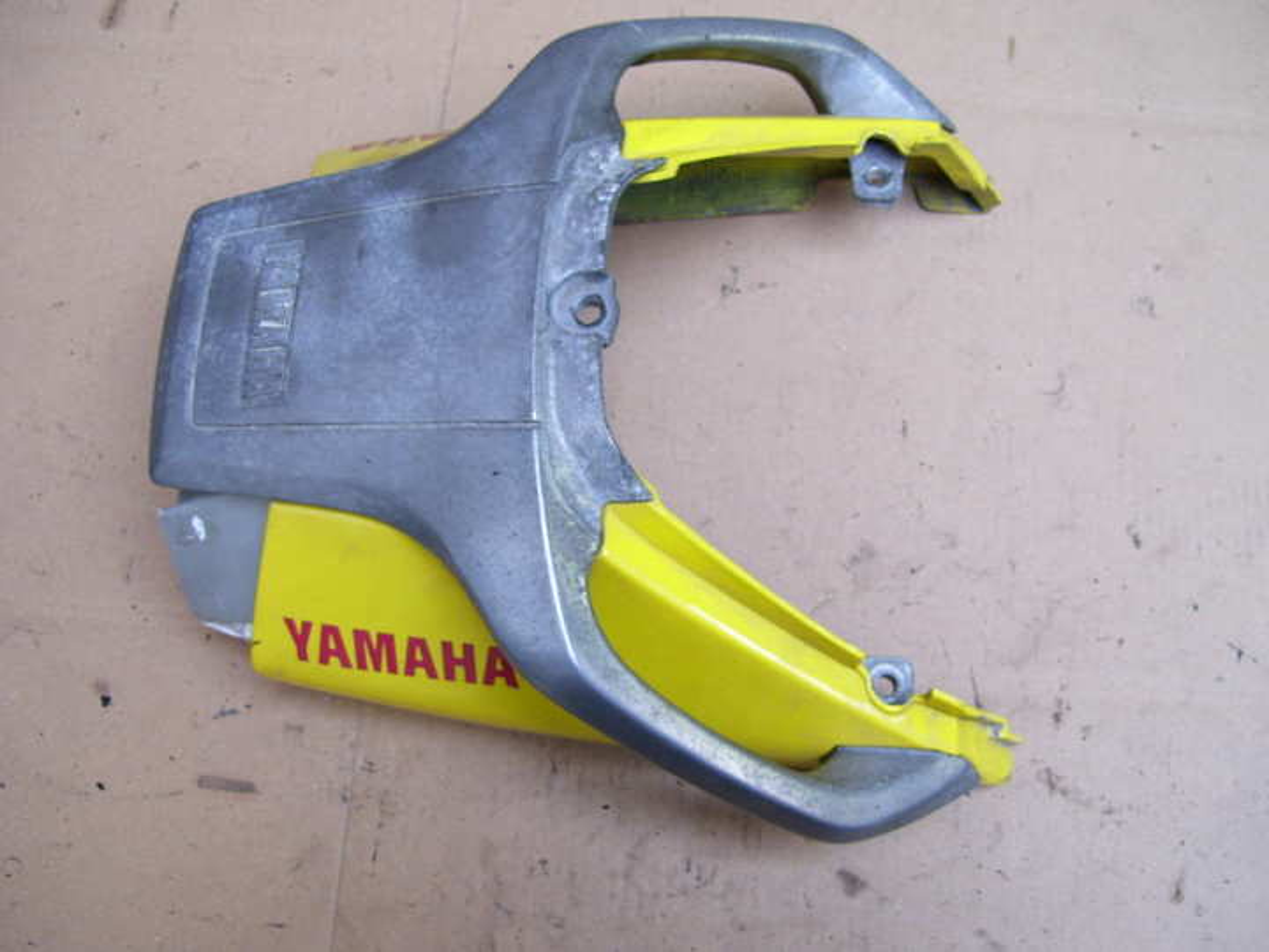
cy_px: 476
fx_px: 1356
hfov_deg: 50.1
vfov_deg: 38.7
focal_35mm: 37
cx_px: 634
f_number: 2.7
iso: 160
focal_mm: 6
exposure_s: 1/20
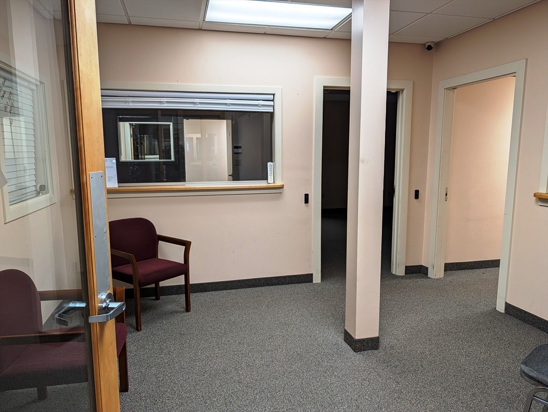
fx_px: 380
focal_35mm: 24
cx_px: 274
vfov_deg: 56.9
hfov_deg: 71.5
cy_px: 206
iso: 56
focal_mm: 6.9
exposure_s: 1/120
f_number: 1.68
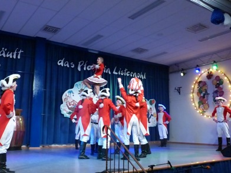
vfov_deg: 39.7
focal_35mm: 36
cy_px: 86
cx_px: 116
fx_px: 240
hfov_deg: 51.4
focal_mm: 6.4
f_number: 3.5
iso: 1600
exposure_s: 1/125
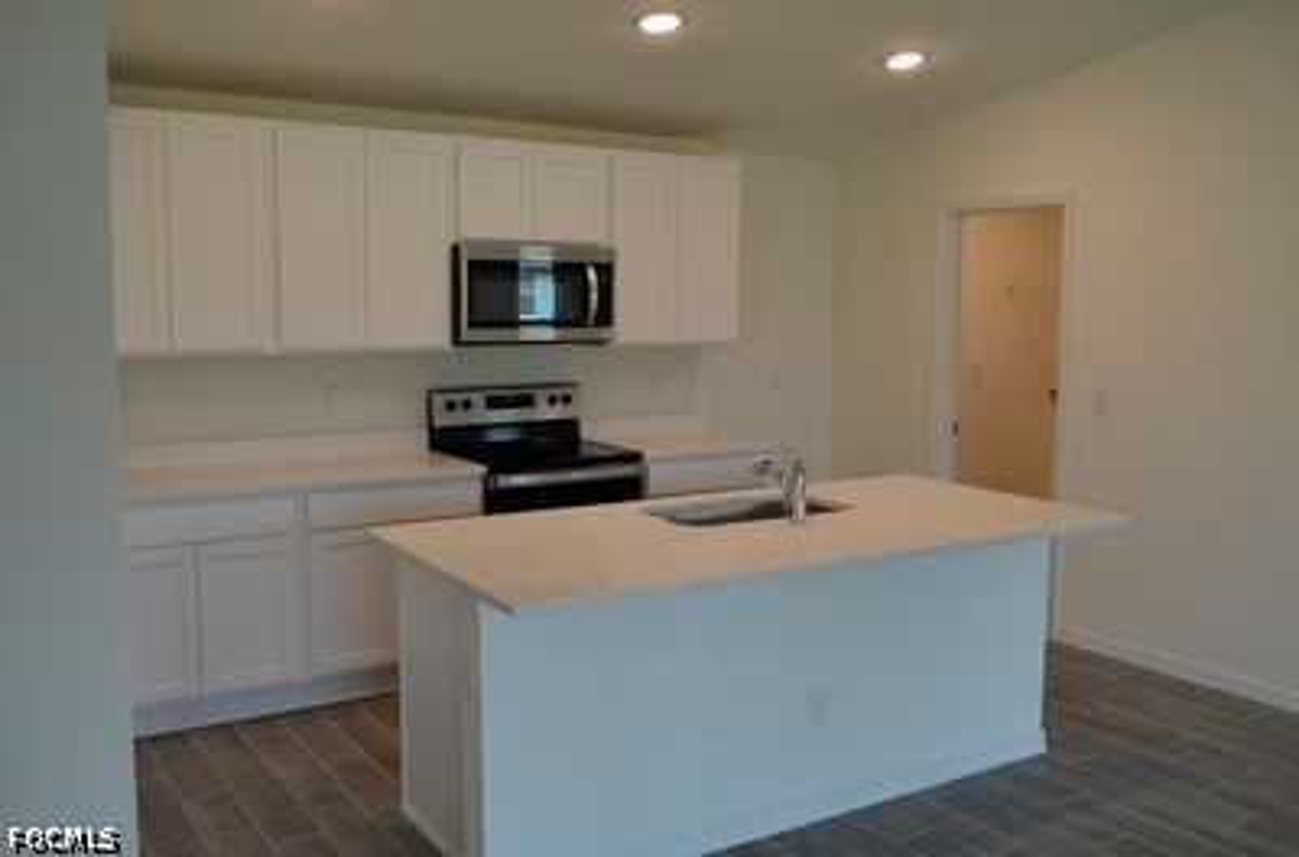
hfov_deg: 57.4
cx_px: 650
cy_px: 428
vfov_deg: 39.7
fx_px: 1187
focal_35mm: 33
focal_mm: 22
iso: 400
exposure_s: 1/100
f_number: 5
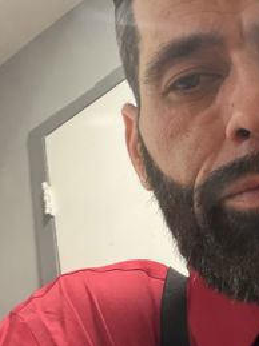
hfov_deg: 20.5
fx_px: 679
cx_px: 292
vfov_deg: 28.0
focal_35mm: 68
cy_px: 71
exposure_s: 1/29
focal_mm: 2.71
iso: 640
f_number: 1.9
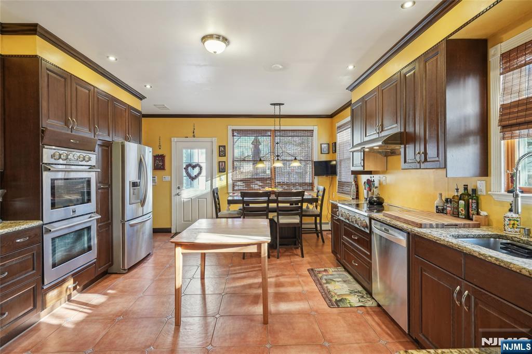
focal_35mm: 17
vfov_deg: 70.4
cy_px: 177
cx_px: 266
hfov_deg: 93.3
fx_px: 251
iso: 400
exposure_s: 1/6
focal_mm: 17
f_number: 8
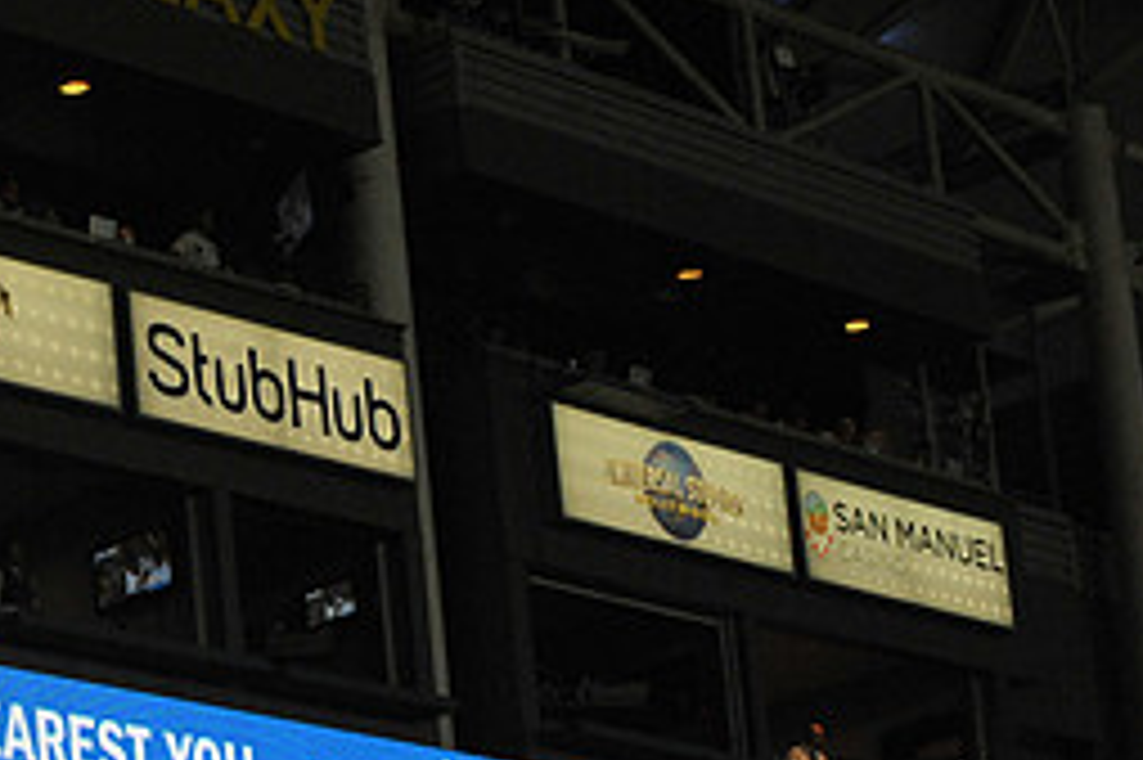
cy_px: 747
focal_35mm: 160
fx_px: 5077
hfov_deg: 12.6
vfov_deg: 8.5
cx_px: -81
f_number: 11
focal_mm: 70
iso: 3200
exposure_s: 1/500
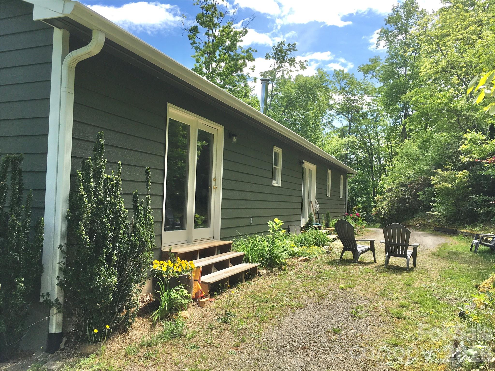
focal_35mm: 29
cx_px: 248
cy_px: 186
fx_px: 415
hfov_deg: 61.7
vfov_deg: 48.2
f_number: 2.2
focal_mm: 4.15
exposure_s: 1/905
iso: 25
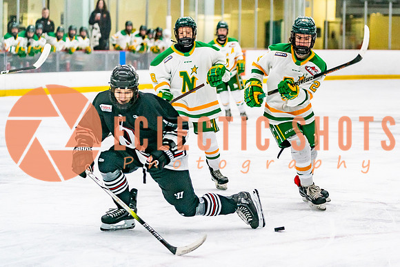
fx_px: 1646
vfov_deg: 9.3
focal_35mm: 148
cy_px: 131
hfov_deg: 13.8
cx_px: 296
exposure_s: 1/1250
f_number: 2.8
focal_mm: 100
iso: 3200
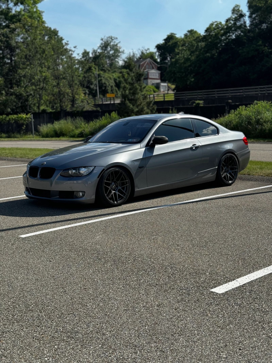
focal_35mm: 48
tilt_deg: -7.3
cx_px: 136
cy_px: 182
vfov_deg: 39.7
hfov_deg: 30.3
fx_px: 503
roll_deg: +1.8
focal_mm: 6.76
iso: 64
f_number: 1.78
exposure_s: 1/4049
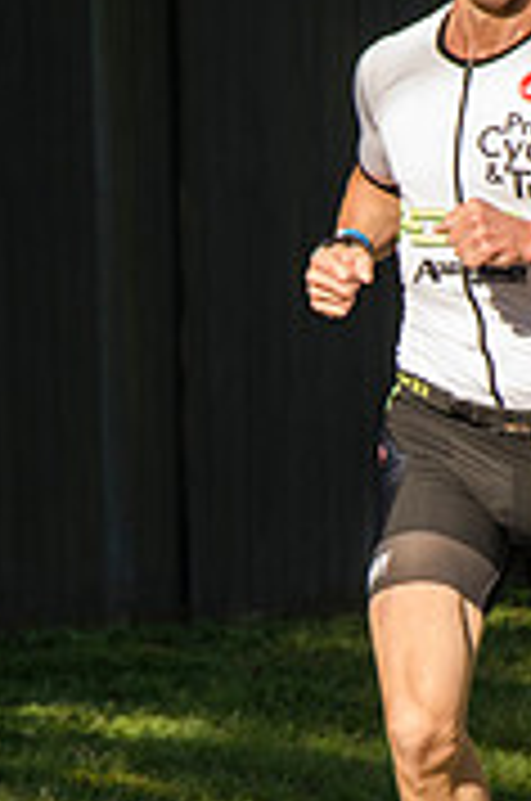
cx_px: 346
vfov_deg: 3.3
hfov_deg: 2.2
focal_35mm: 627
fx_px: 13926
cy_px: 490
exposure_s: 1/640
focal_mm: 165
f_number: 9
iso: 640
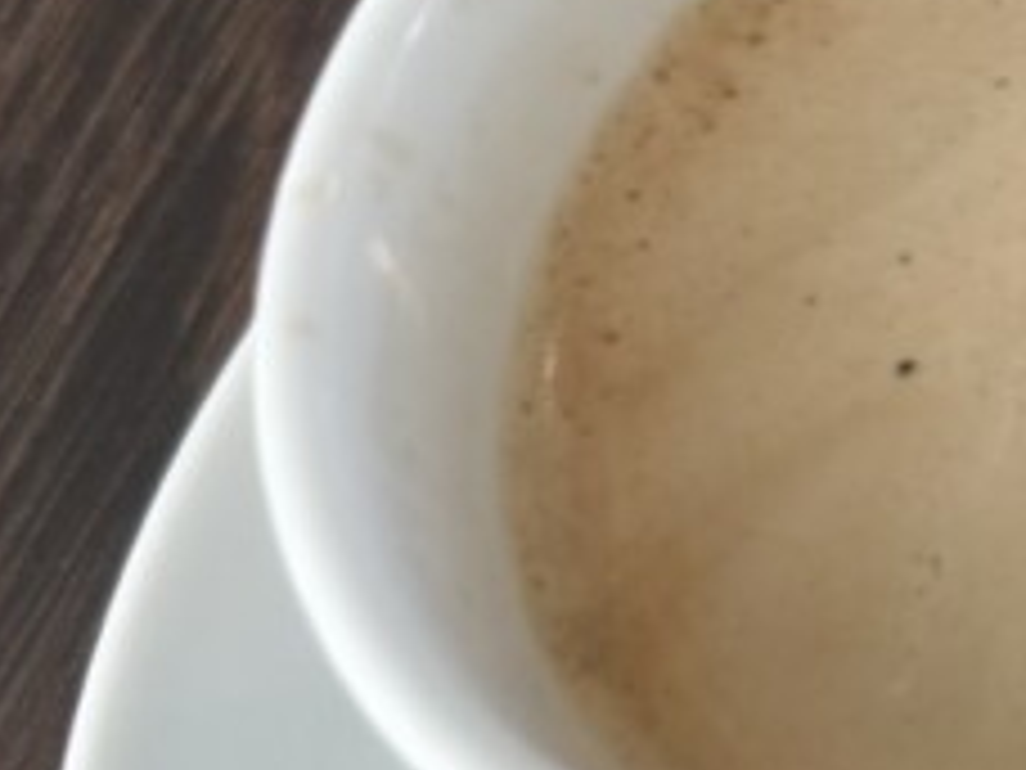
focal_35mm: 121
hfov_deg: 12.3
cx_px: 2578
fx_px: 3586
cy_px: 230
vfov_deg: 12.2
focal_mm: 6.57
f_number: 1.6
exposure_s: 1/50.1
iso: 640
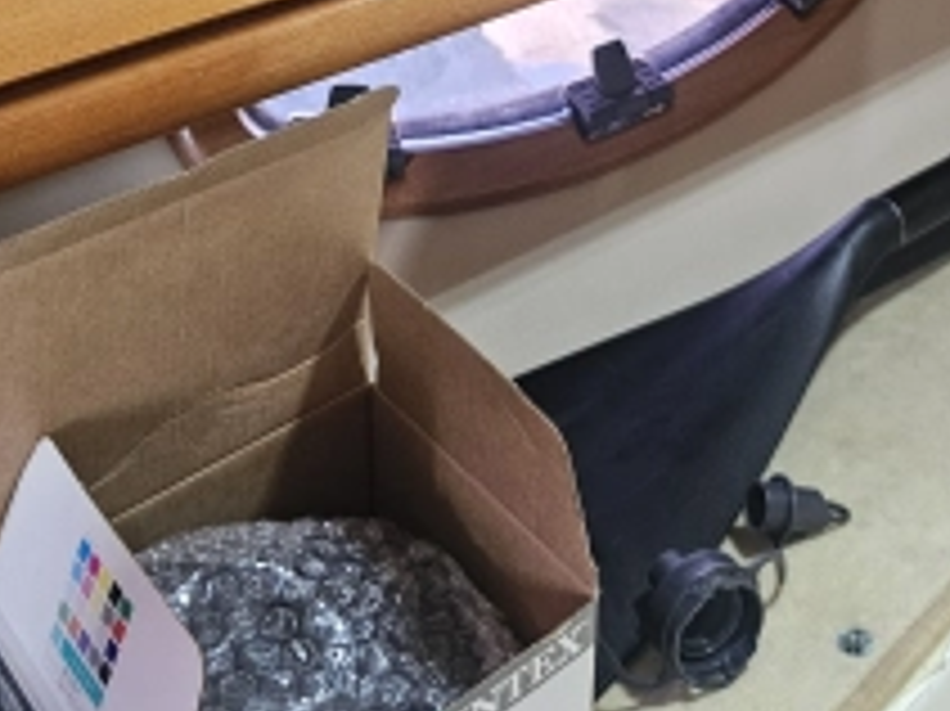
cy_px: -178
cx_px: 662
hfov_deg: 31.8
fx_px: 1646
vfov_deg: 22.2
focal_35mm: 60
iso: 400
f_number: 1.7
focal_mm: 6.3
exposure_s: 1/170
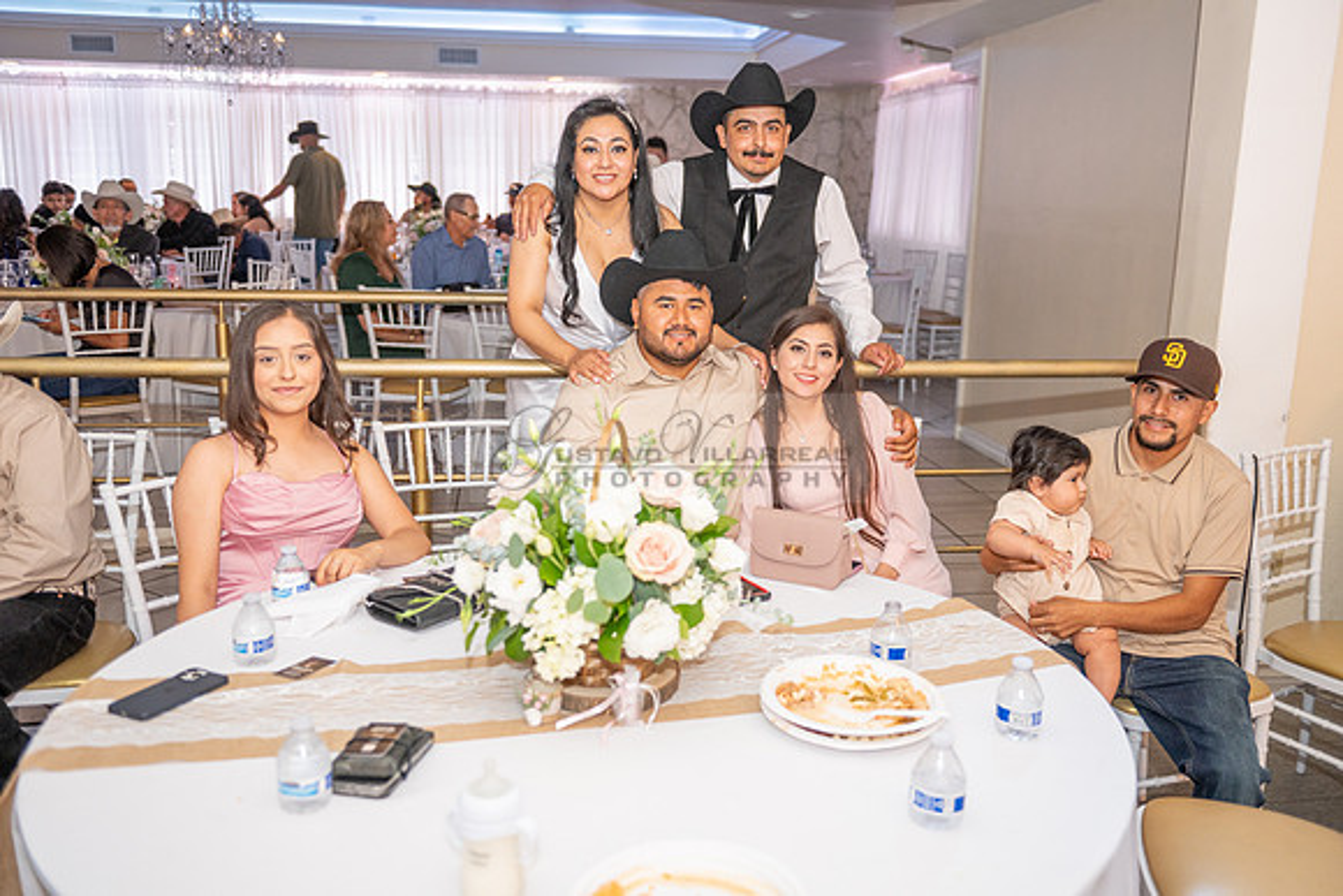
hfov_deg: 58.7
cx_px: 672
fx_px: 1194
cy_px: 448
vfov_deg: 41.1
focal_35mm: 32
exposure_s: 1/160
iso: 800
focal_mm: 32
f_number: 3.2
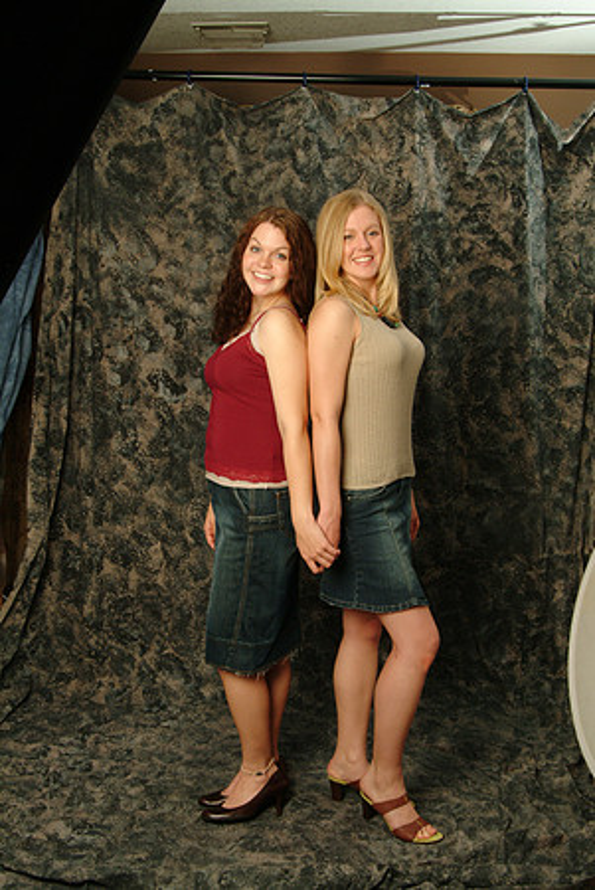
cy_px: 445
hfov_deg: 32.0
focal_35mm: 42
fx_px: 1039
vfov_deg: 46.4
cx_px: 298
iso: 400
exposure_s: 1/125
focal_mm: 28
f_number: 13
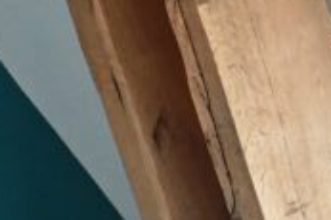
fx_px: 1304
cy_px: 487
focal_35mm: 142
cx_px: 19
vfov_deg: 8.9
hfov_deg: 14.3
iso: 1600
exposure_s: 1/125
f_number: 3.5
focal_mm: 16
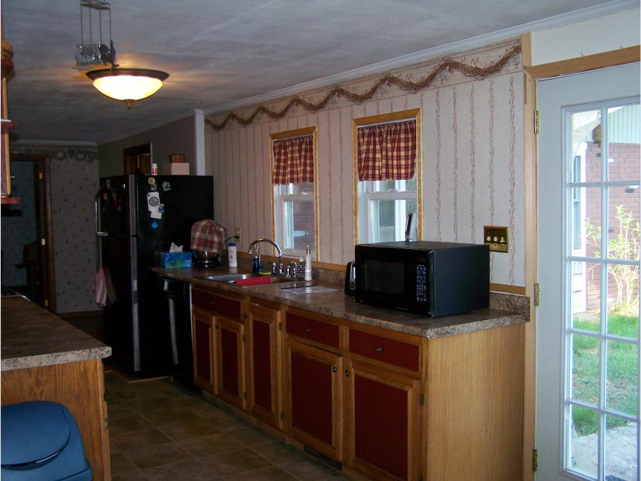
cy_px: 240
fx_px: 704
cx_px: 320
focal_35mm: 38
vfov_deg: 37.7
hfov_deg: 49.0
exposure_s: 1/60
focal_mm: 6.3
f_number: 2.8
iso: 160
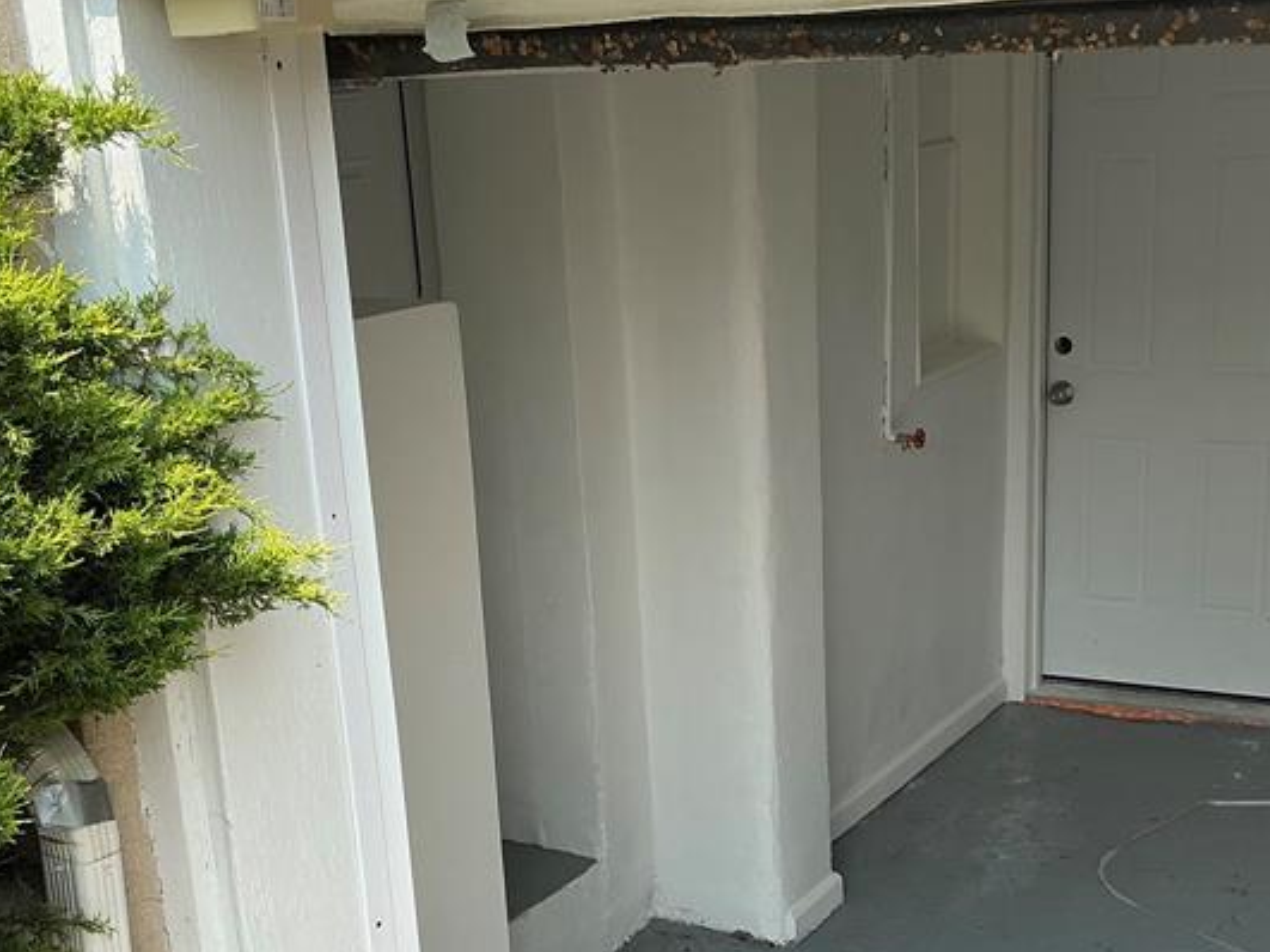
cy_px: 744
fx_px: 1981
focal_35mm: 54
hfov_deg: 35.5
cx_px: 677
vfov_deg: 26.6
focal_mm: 3
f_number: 1.8
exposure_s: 1/842
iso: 25
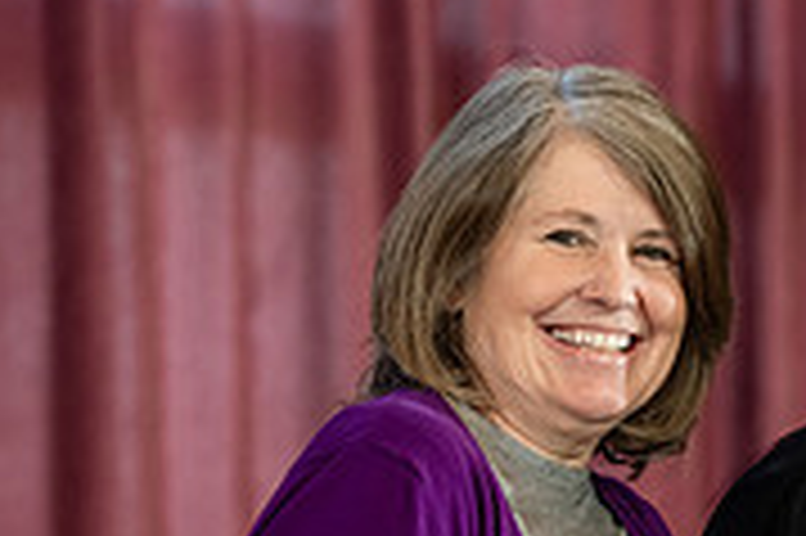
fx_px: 7985
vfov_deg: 3.8
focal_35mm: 357
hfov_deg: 5.8
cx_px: 860
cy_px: 664
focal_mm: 110
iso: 1250
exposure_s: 1/200
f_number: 3.5
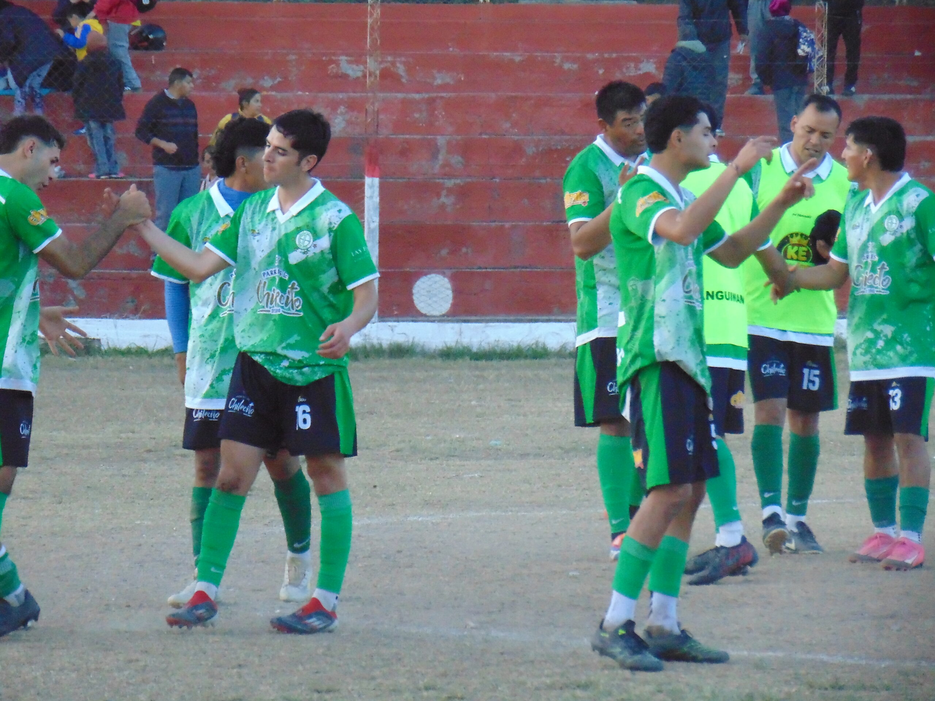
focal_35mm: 307
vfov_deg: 4.8
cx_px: 468
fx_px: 8292
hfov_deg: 6.5
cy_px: 350
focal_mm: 55.1
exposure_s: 1/125
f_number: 4.2
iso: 400
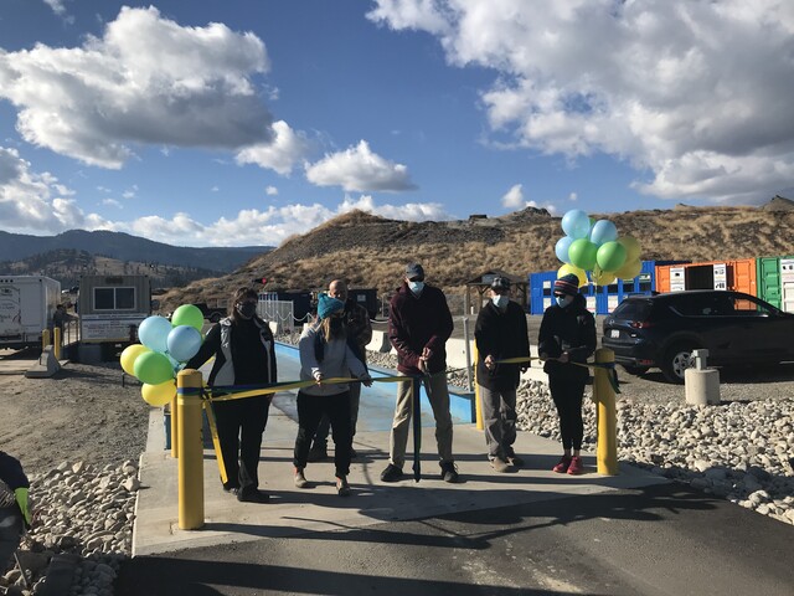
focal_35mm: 28
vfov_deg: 49.7
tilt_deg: -1.1
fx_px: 642
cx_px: 397
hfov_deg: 63.4
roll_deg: +0.6
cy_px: 298
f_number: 1.8
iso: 20
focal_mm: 3.99
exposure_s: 1/3425
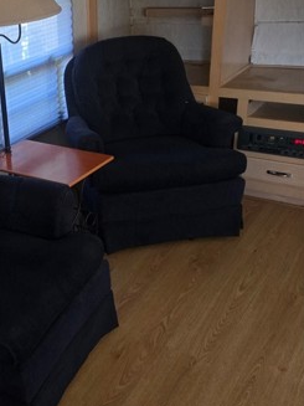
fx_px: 527
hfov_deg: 30.2
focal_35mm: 45
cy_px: 174
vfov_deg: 42.0
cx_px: 10
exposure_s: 1/60
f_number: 1.8
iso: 640
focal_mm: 5.4
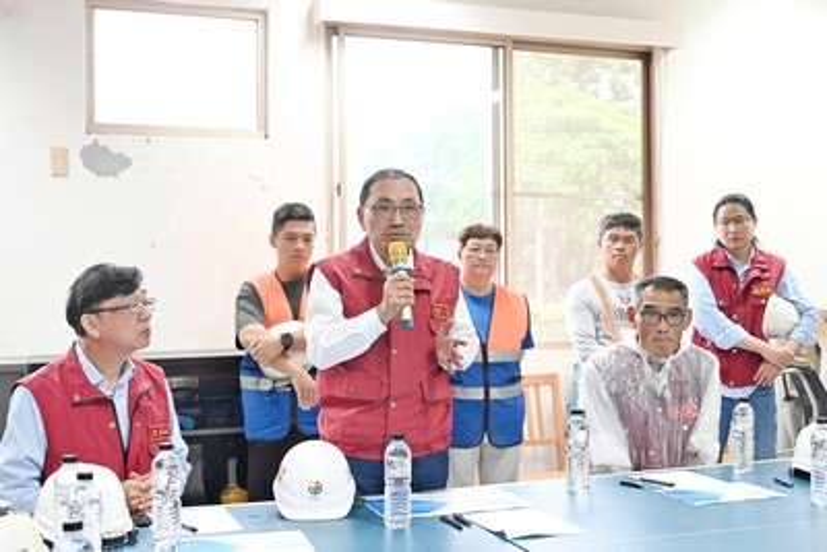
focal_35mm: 42
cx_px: 414
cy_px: 276
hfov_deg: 46.4
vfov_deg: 31.9
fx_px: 965
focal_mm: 42
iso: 2000
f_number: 4
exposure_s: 1/125
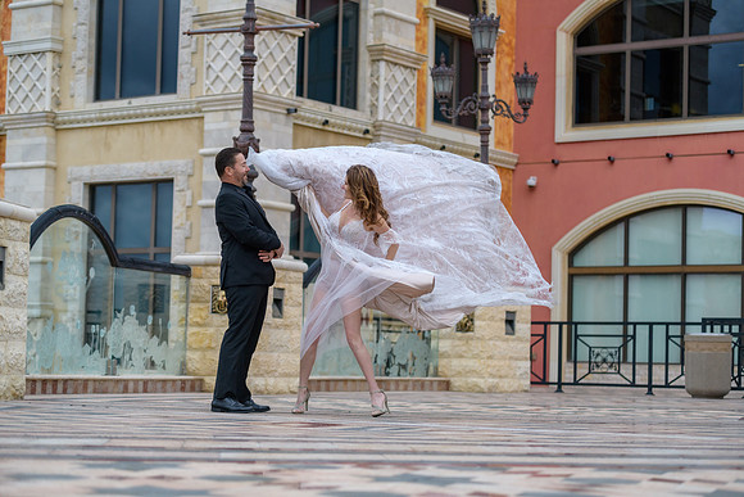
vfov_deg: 17.1
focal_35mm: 80
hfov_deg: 25.4
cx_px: 372
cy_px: 248
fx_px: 1654
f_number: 2.8
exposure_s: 1/3200
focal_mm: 80
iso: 400
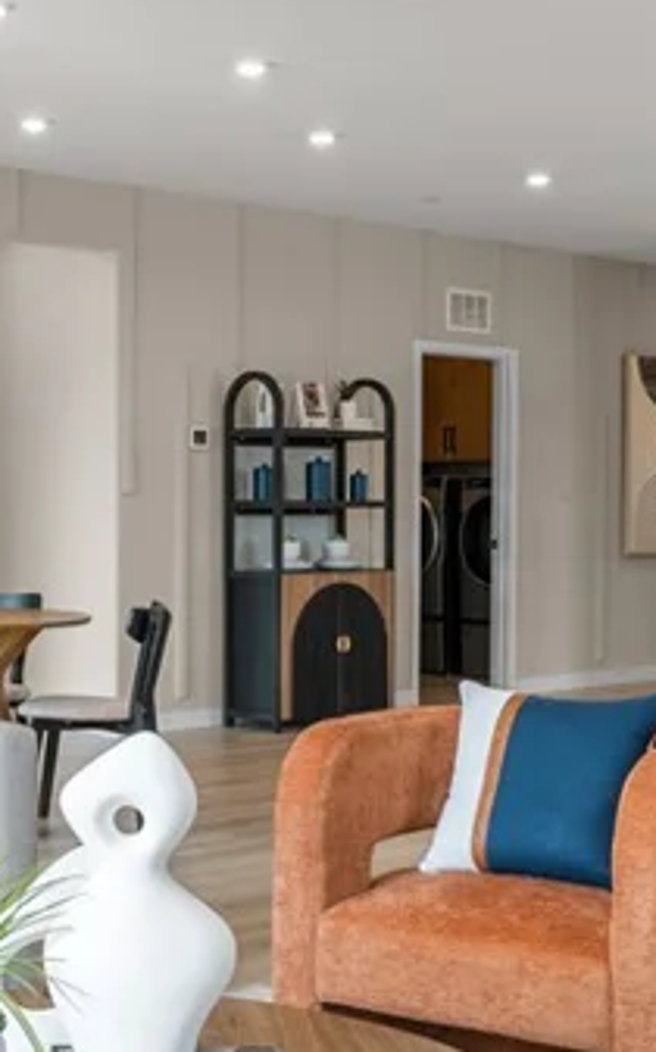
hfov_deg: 20.7
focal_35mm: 62
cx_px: 147
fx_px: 1777
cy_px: 510
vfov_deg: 33.0
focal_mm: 20
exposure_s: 1/10
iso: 200
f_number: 8
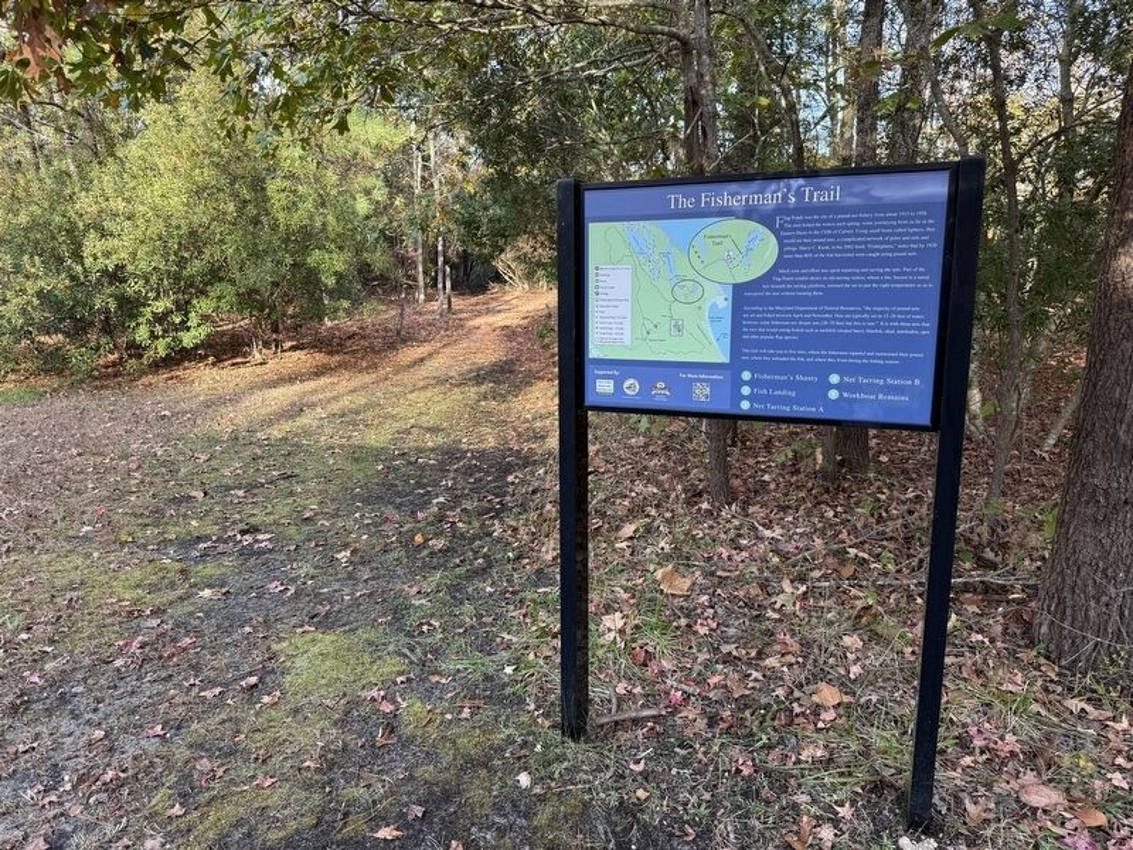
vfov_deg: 56.8
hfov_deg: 71.6
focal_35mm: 24
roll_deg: -1.4
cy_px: 425
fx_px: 786
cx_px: 566
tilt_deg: -12.3
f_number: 1.78
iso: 64
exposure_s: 1/143
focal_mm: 6.76
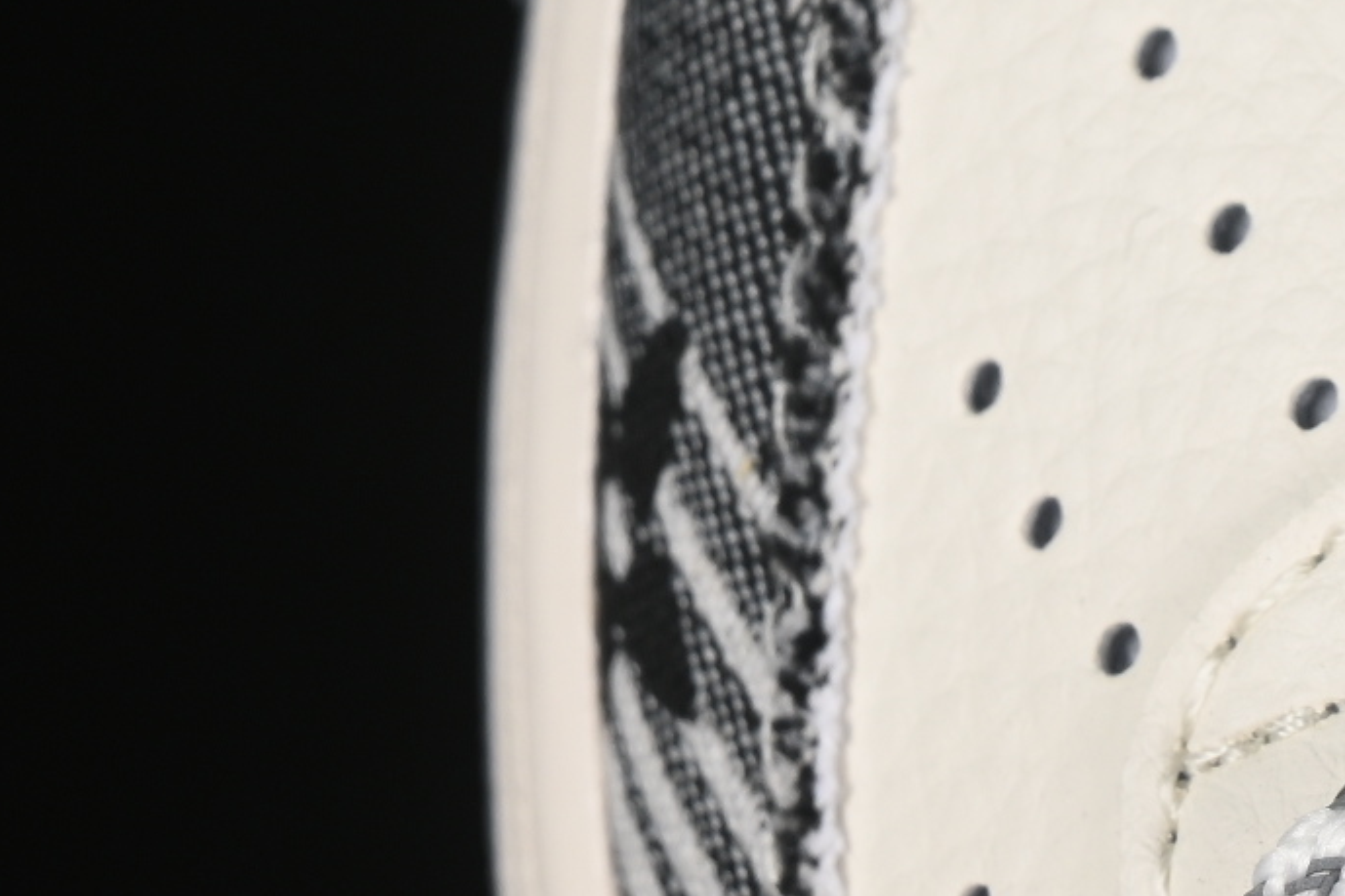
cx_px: 1790
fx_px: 11317
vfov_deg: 4.5
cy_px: 318
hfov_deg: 6.7
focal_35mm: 303
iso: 160
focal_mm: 50
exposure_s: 1/60
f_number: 6.3
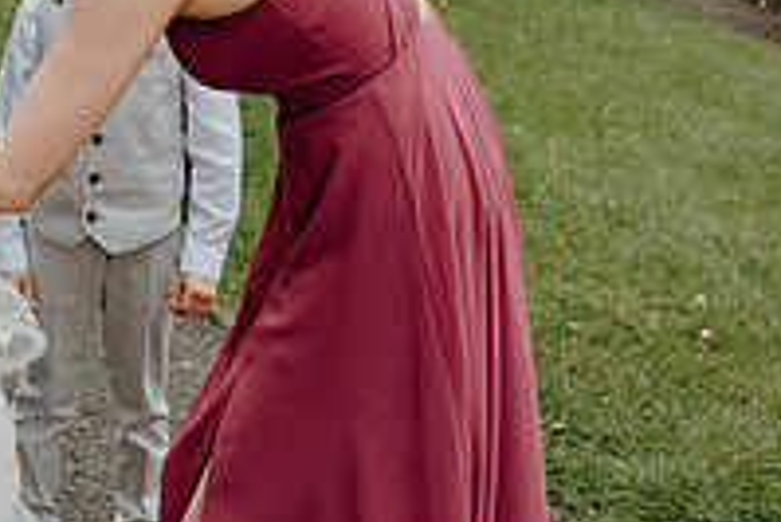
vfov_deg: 13.8
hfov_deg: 20.0
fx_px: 2149
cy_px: 143
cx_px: 20
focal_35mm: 99
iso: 400
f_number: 3.5
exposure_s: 1/250
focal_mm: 34
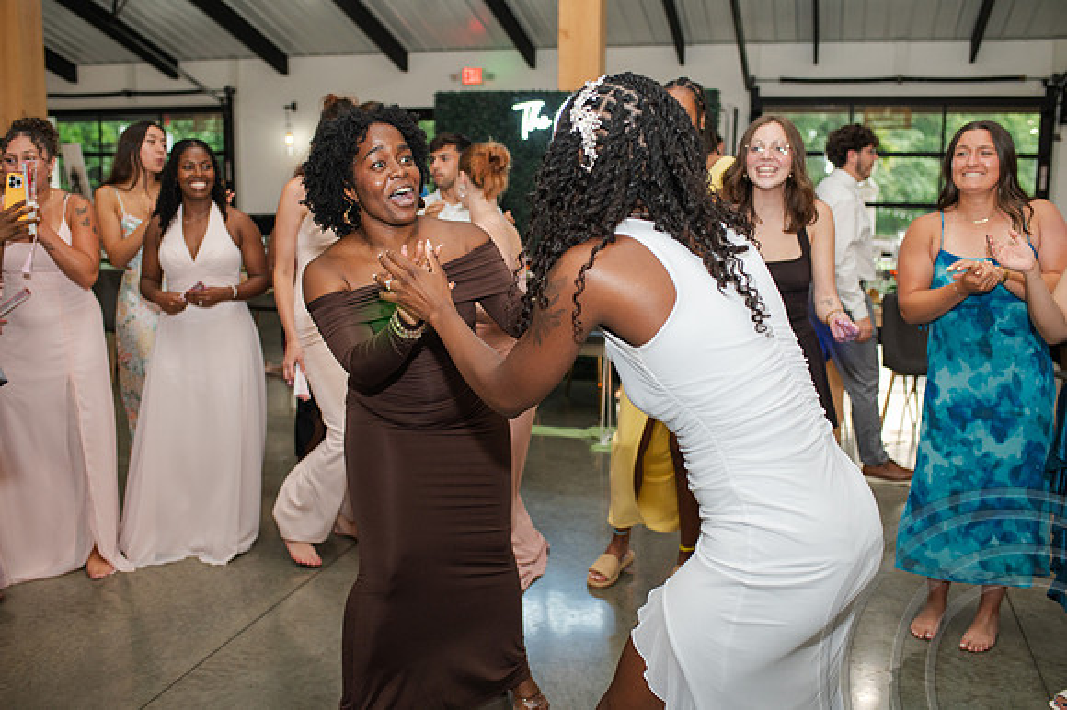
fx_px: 1037
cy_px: 355
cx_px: 534
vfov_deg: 37.8
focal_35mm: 35
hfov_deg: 54.5
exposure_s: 1/200
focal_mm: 35
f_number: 3.2
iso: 800
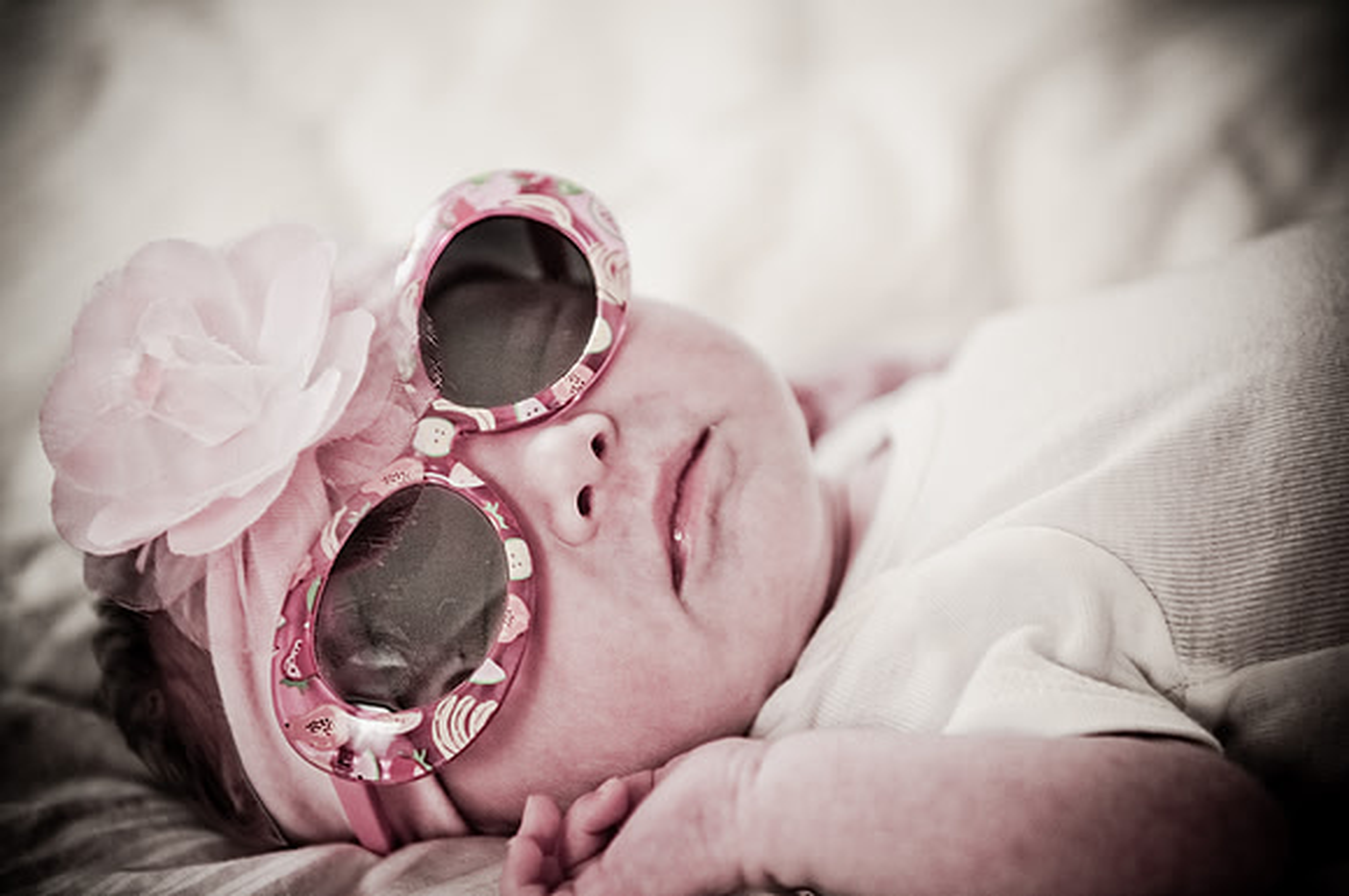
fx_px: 3143
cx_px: 674
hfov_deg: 24.2
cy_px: 448
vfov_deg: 16.2
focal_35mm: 84
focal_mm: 56
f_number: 2.8
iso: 200
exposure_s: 1/60
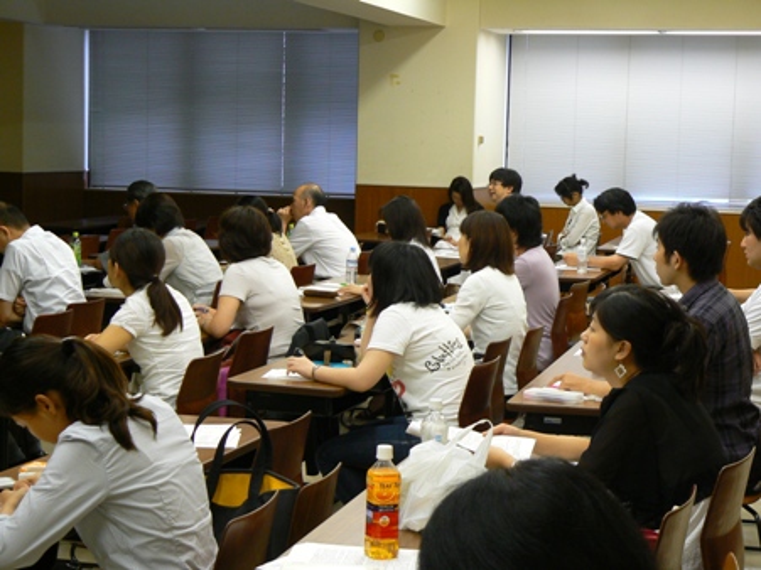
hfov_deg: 25.7
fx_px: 1670
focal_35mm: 76
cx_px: 380
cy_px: 285
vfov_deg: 19.4
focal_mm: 12.6
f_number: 3.2
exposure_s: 1/30
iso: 125
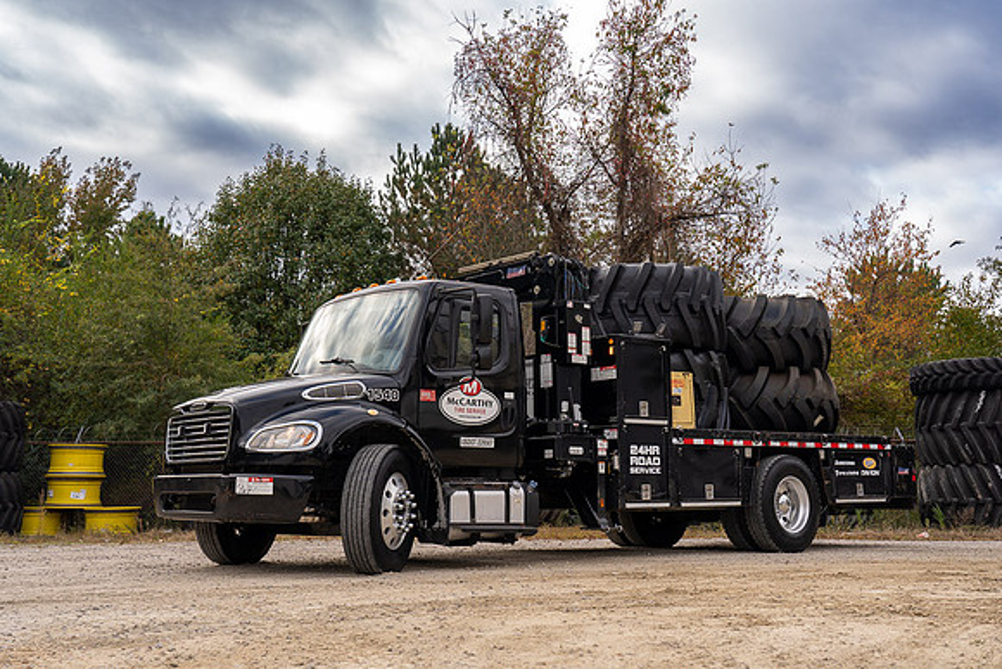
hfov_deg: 49.5
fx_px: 1086
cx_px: 501
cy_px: 334
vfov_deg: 34.2
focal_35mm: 39
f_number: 5.6
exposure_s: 1/125
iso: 100
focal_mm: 39
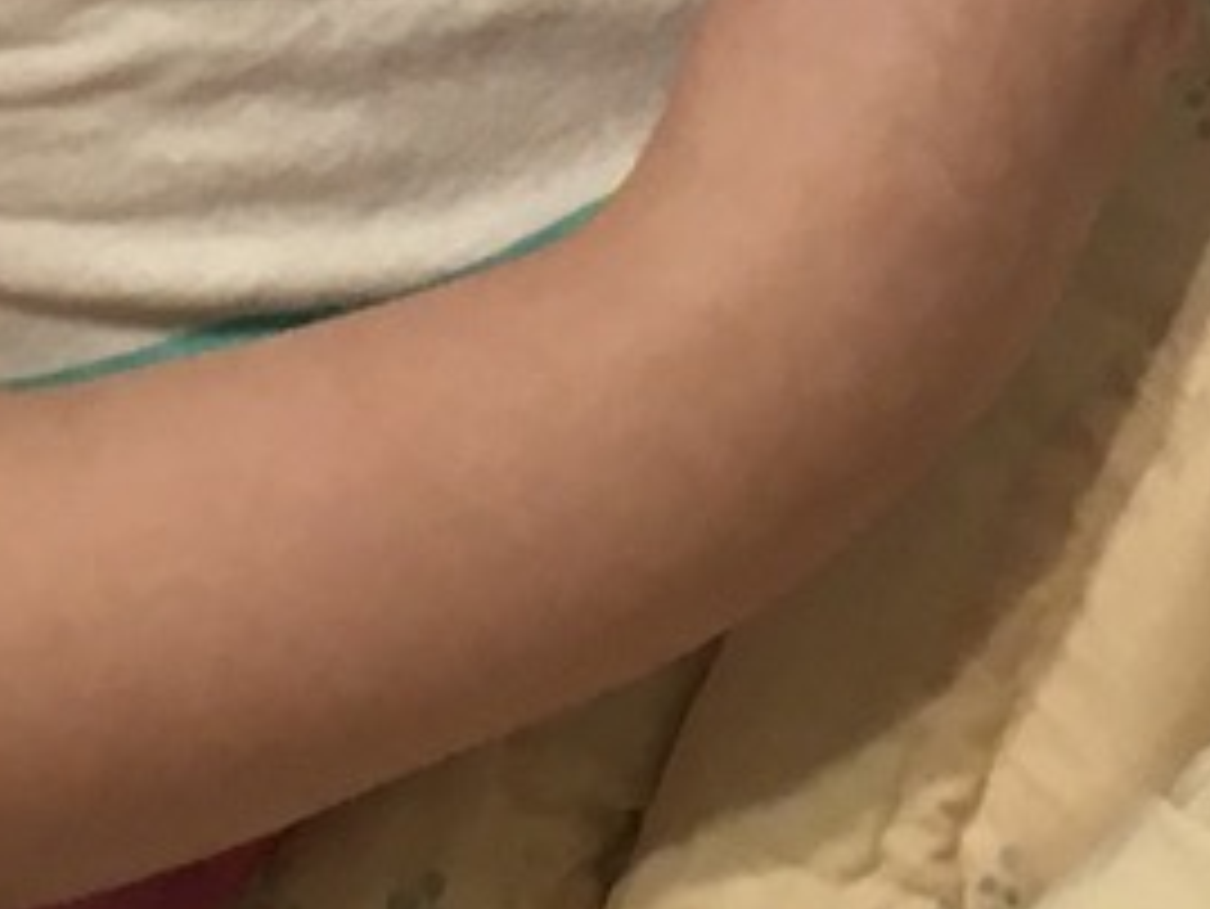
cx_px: -283
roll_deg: +2.3
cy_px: -1017
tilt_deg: -25.7
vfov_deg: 7.3
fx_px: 6784
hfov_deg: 10.0
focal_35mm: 194
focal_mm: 4.15
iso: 64
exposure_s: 1/30
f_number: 2.2
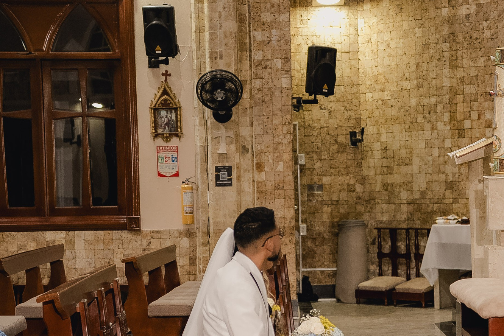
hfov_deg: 20.2
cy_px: 266
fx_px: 1400
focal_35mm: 100
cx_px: 380
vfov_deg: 13.6
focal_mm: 52
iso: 2000
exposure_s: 1/160
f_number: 2.8
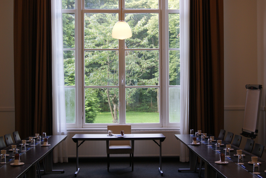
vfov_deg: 25.8
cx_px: 133
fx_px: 388
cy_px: 89
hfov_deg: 37.8
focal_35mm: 52
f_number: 5
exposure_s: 1/60
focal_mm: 35
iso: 320
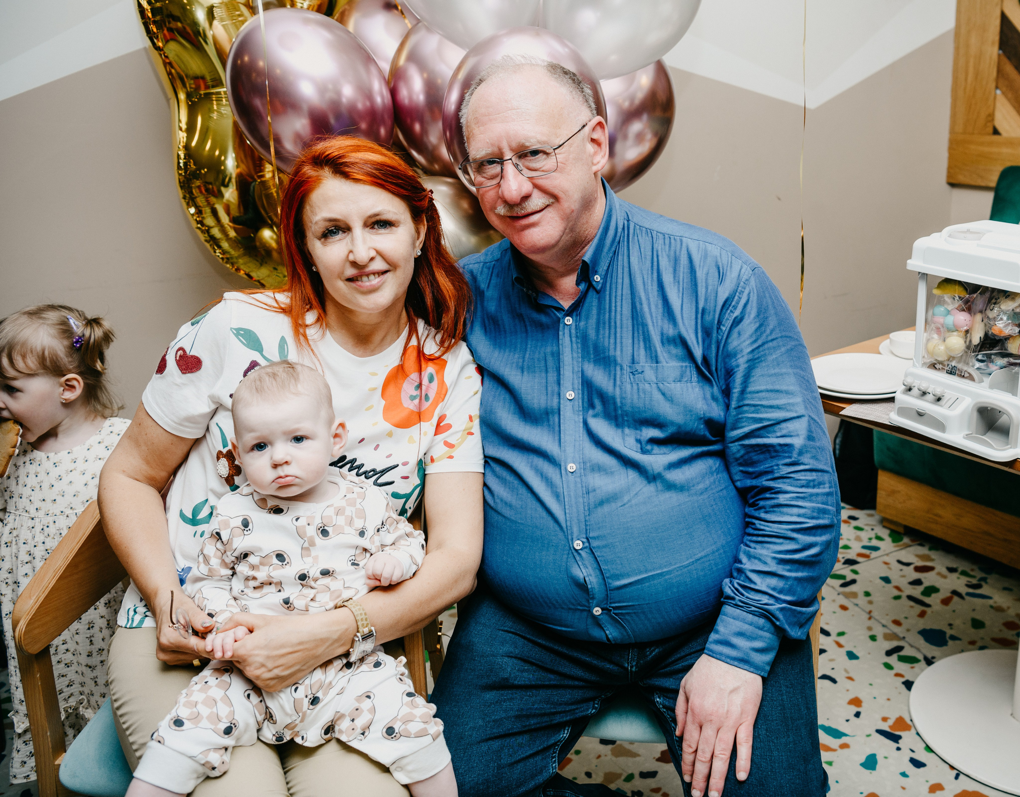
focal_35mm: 35
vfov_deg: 42.1
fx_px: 1034
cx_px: 642
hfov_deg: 51.9
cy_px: 369
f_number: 3.5
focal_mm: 29
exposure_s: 1/160
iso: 125
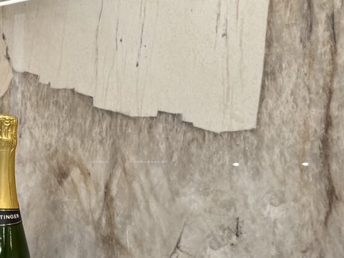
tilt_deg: -0.6
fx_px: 1083
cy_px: 213
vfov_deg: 13.5
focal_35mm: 109
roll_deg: -3.3
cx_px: 76
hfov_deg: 17.9
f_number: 1.78
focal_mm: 6.76
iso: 80
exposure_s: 1/120
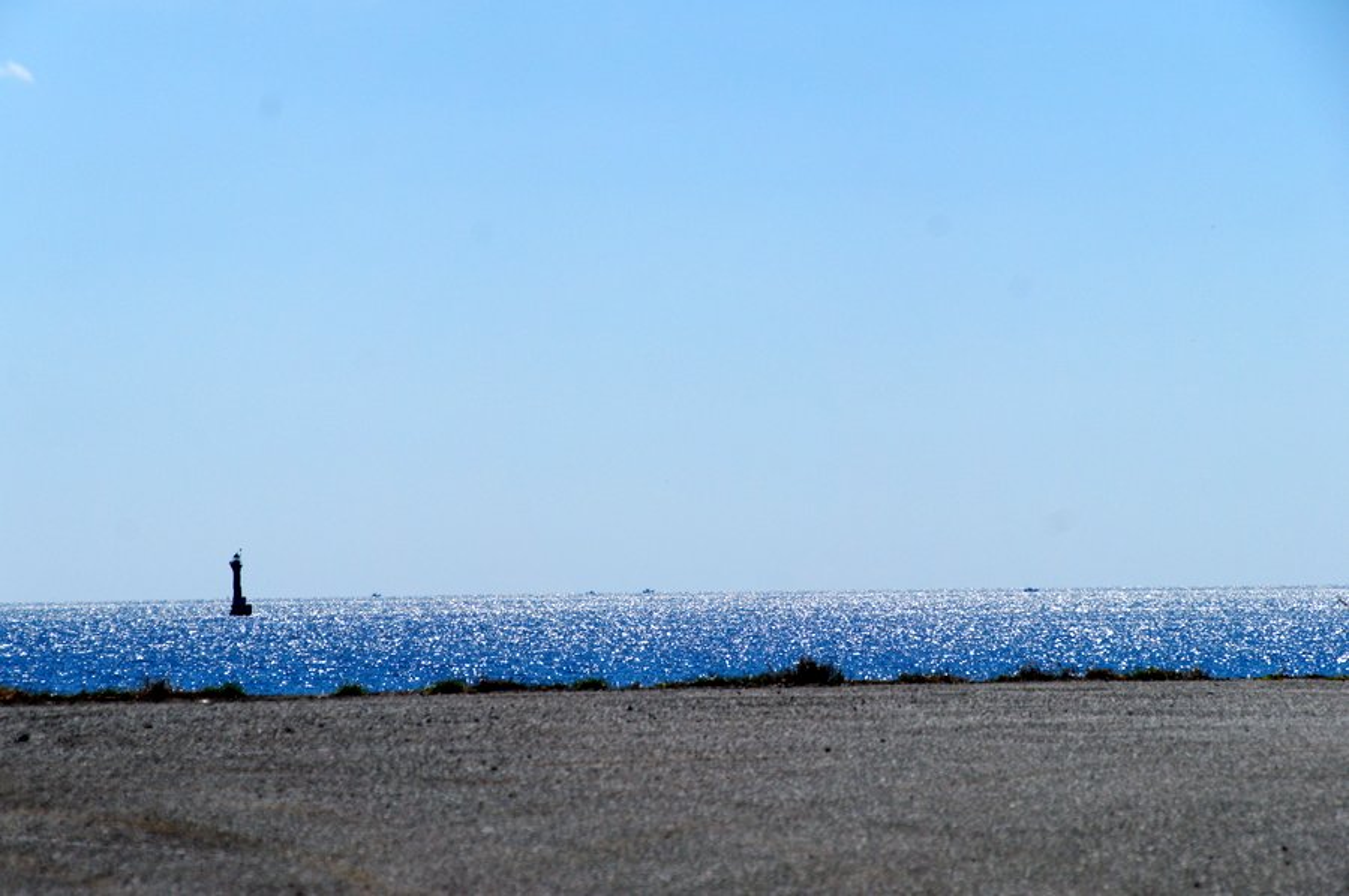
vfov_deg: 8.5
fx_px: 6008
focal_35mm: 160
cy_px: 448
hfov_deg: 12.8
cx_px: 674
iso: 200
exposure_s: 1/1600
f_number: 10
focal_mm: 107
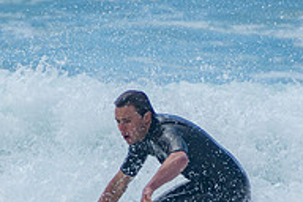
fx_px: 15283
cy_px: 238
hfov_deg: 1.1
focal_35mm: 1816
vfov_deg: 0.8
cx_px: 181
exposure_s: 1/1250
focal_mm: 400
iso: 200
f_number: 5.6
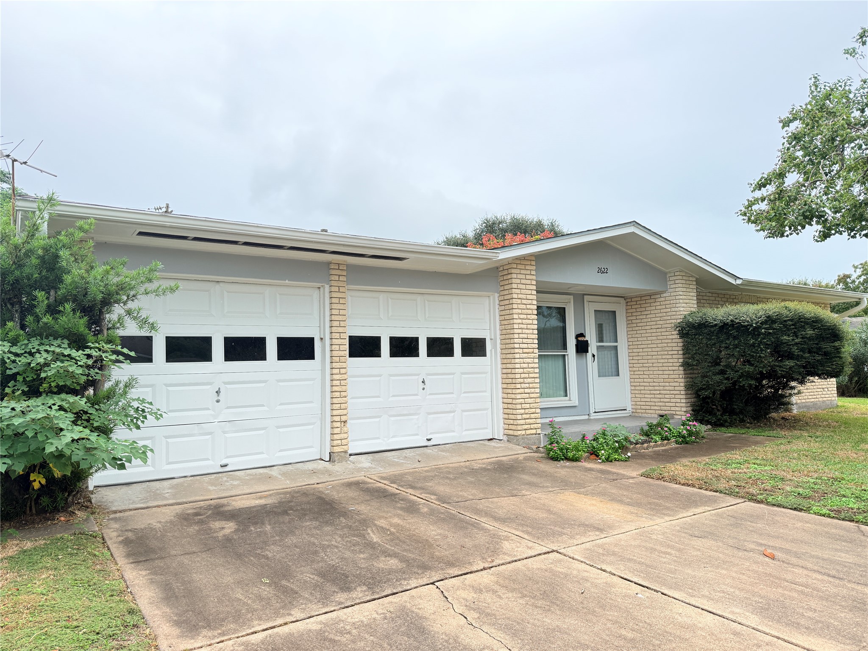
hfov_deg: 71.6
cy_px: 326
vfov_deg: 56.8
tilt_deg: +4.7
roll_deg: +2.3
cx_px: 434
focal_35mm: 24
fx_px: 602
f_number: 1.78
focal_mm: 6.76
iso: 100
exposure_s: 1/1091
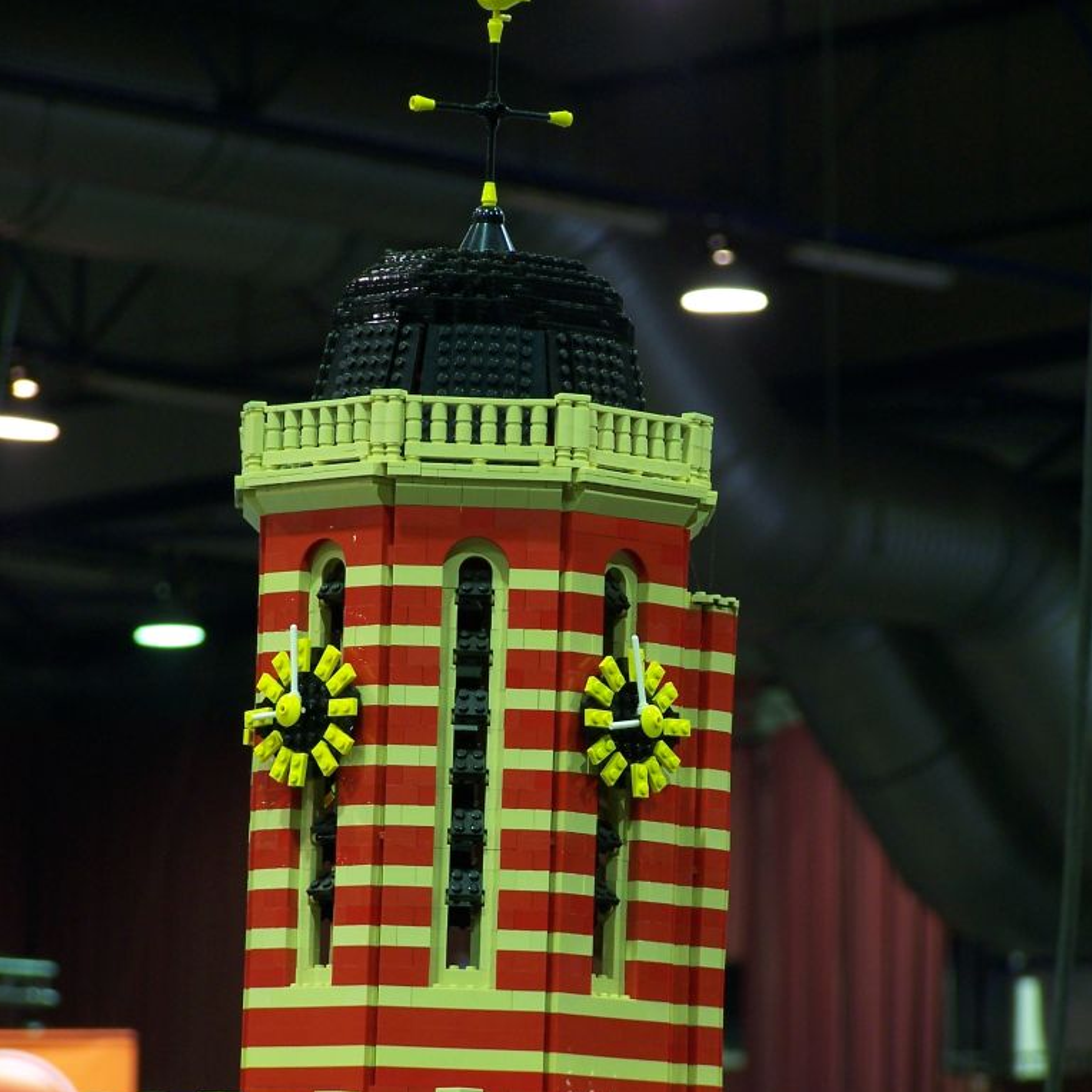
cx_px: 547
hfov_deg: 7.8
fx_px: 7995
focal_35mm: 224
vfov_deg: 7.8
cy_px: 652
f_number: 3.2
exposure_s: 1/2
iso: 80
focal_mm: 31.3
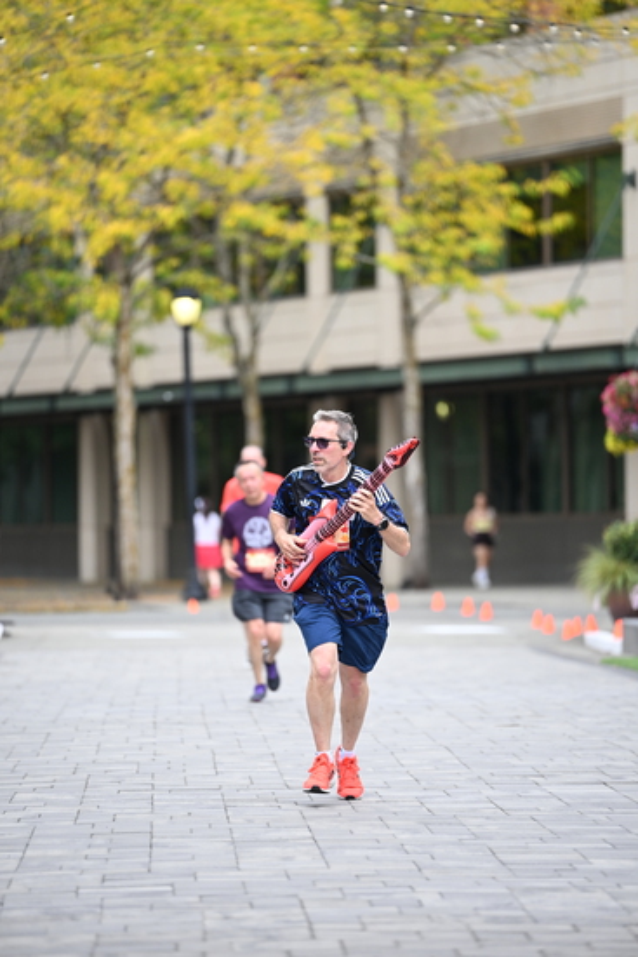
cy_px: 478
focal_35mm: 200
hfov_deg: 6.9
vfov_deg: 10.3
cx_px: 319
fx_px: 5313
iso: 640
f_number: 2.8
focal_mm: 200
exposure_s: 1/1600
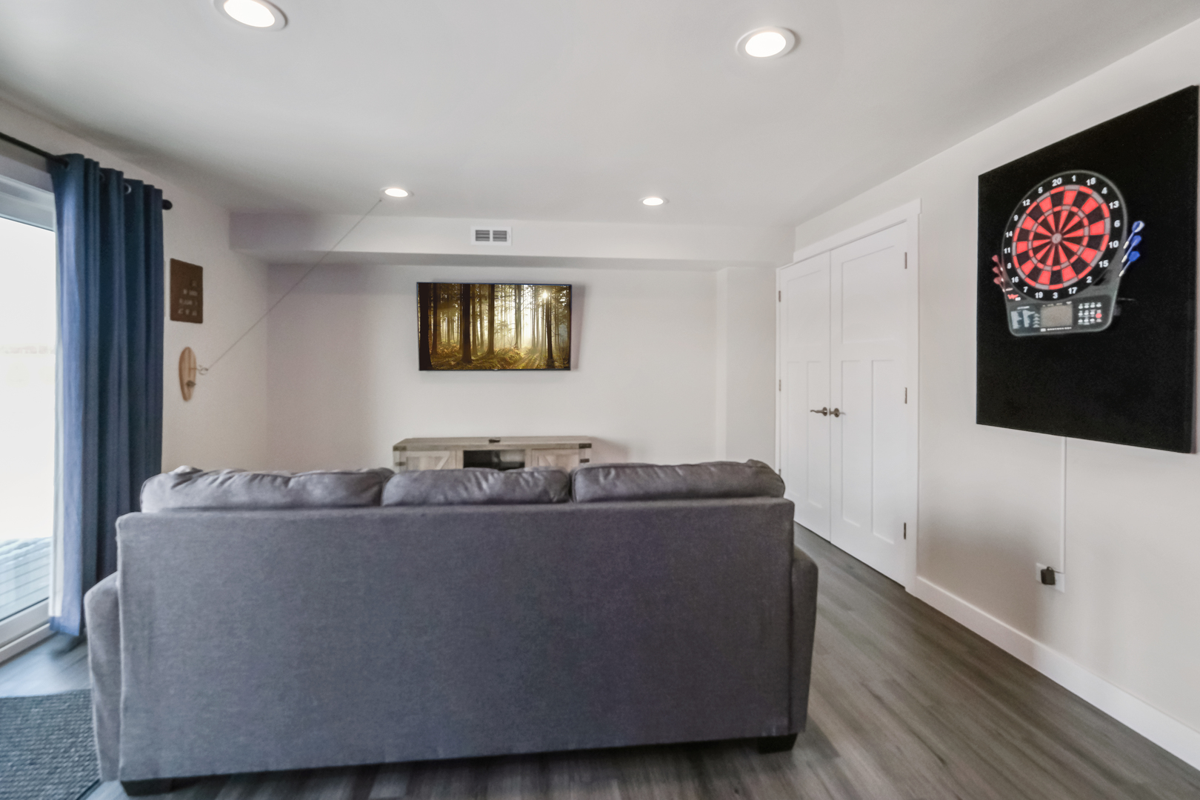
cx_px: 600
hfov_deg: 100.4
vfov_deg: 77.3
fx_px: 500
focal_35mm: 15
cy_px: 400
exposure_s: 1/220
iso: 1600
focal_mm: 10
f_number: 5.6
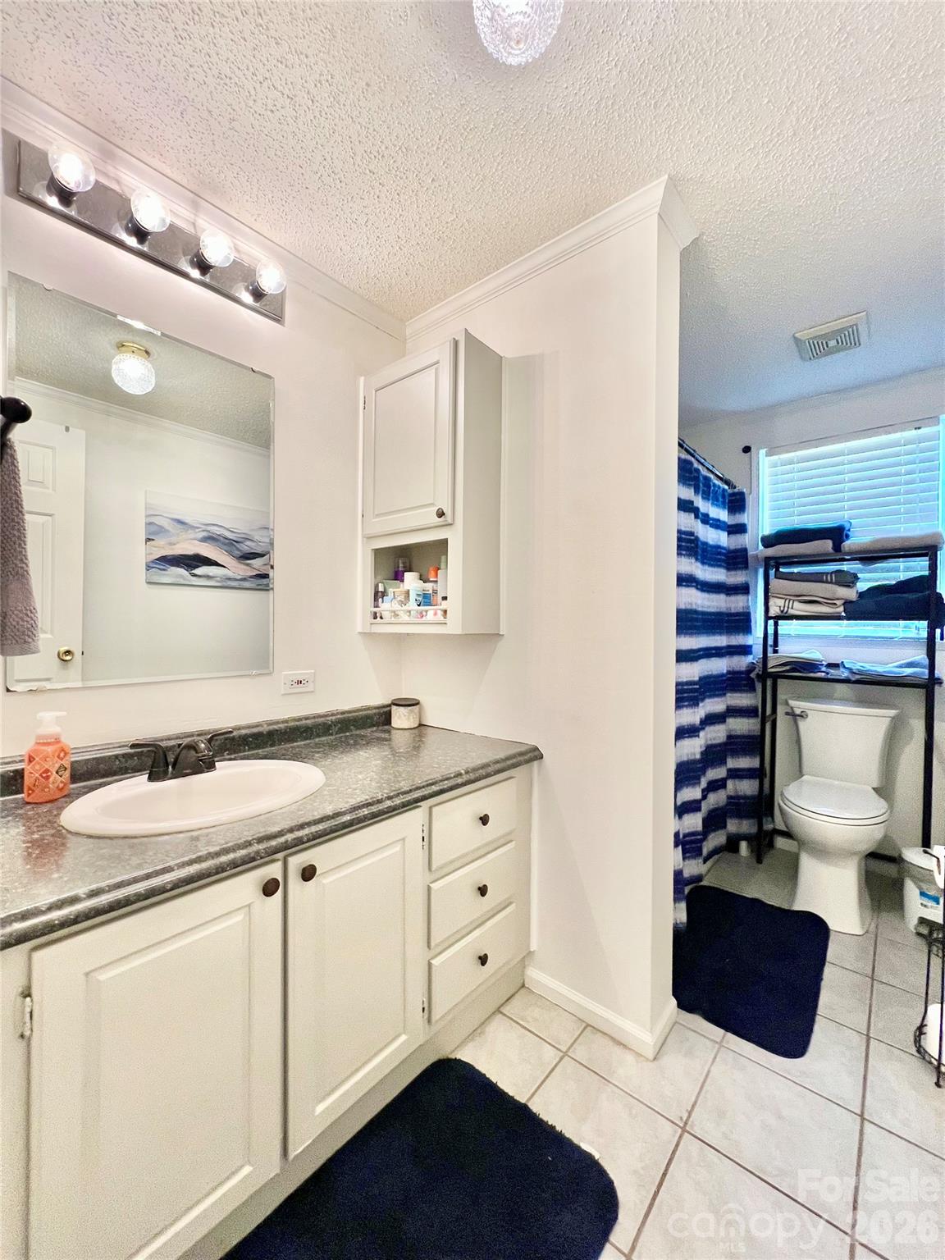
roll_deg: -0.2
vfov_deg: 106.2
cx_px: 472
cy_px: 630
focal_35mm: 13
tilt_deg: +1.1
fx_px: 473
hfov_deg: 89.9
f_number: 1.8
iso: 200
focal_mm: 1.57
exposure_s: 1/120
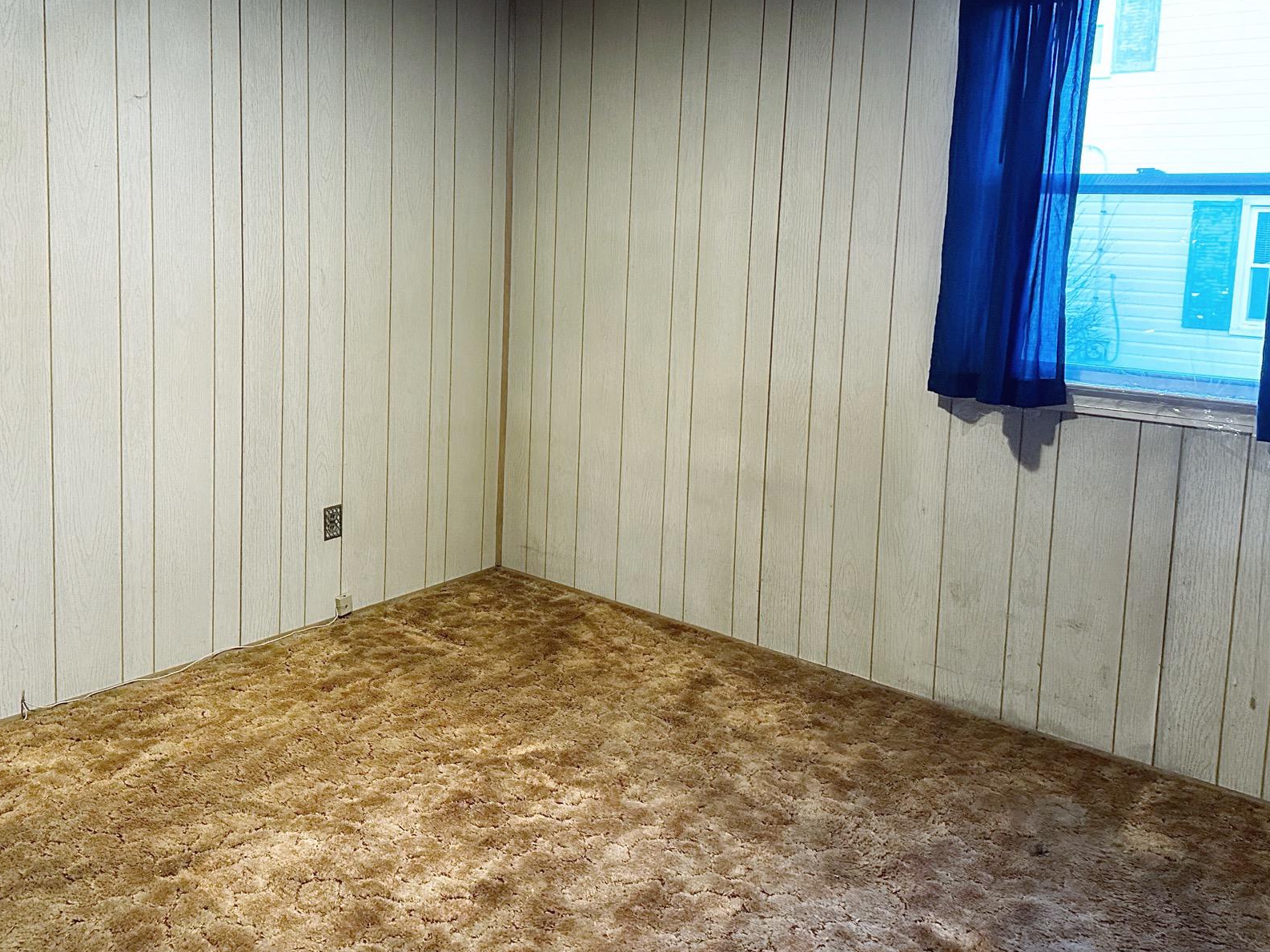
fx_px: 1137
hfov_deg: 58.2
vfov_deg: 45.0
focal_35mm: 31
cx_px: 553
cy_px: 343
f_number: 1.78
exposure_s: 1/30
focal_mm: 6.86
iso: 1000
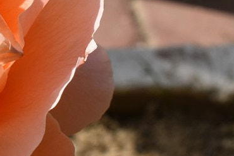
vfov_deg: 6.1
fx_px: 1477
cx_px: -163
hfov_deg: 8.7
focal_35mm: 227
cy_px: 88
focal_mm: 35
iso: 200
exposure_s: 1/500
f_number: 11
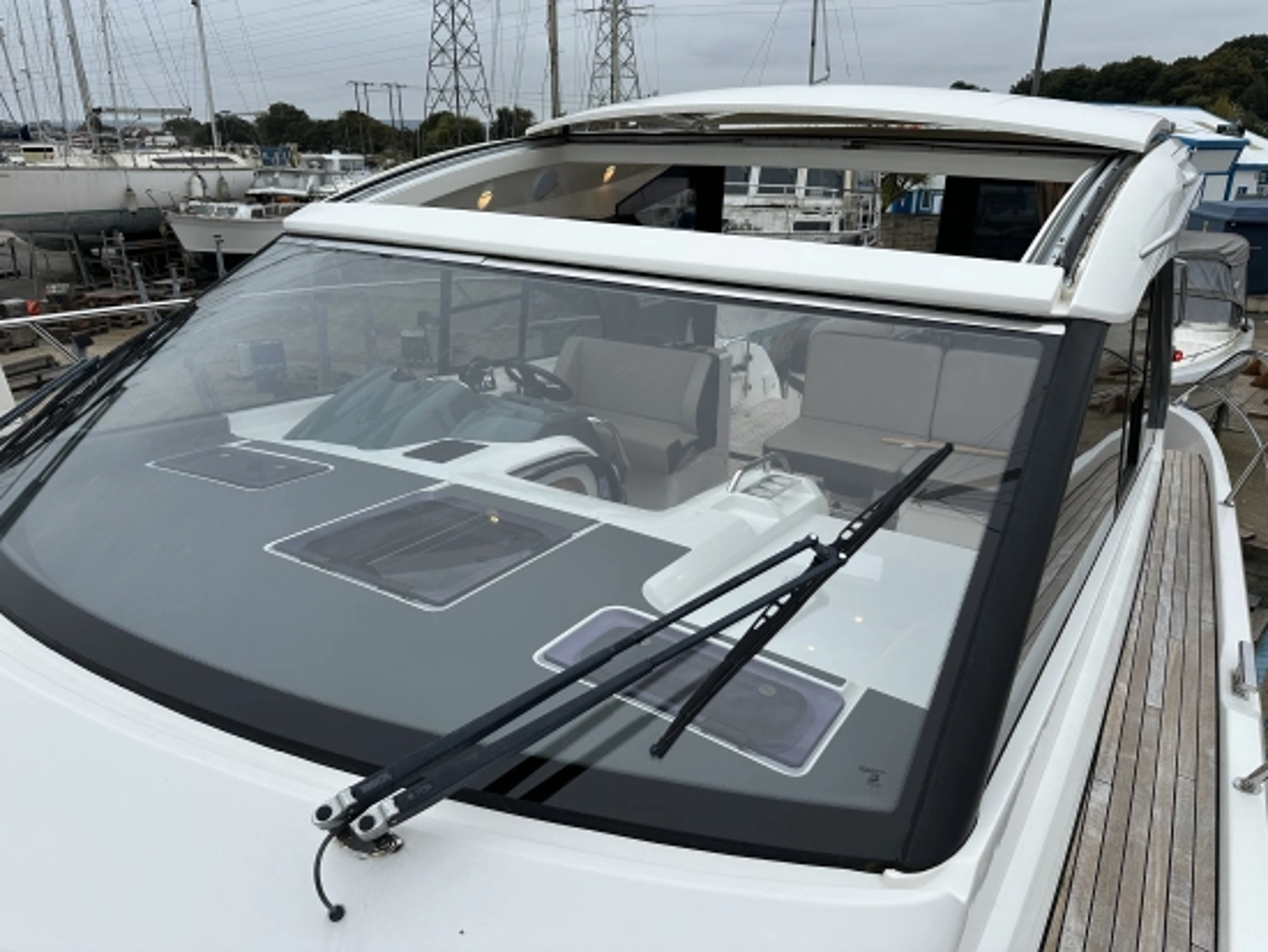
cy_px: 476
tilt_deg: -21.3
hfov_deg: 71.6
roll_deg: +0.4
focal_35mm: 24
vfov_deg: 56.9
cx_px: 634
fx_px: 880
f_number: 1.78
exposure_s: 1/1144
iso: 80
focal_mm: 6.86
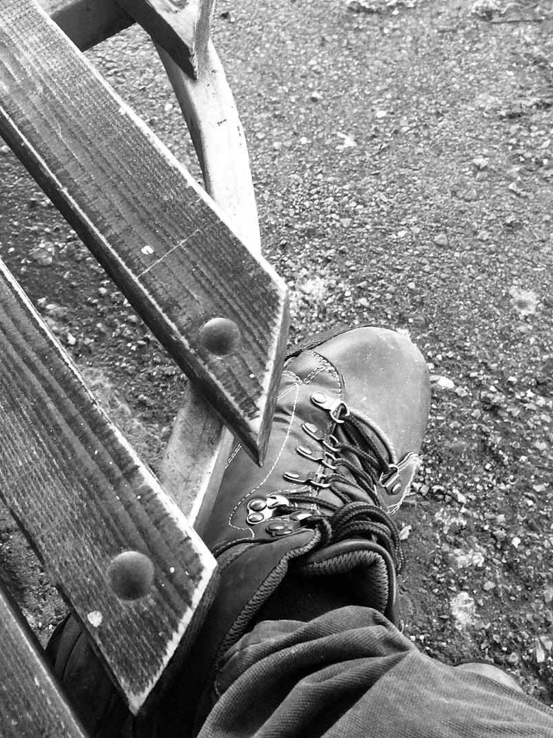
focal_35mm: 43
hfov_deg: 33.2
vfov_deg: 43.6
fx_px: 916
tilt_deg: -63.8
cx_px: 172
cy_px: 291
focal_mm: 4.15
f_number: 2.2
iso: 50
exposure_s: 1/50
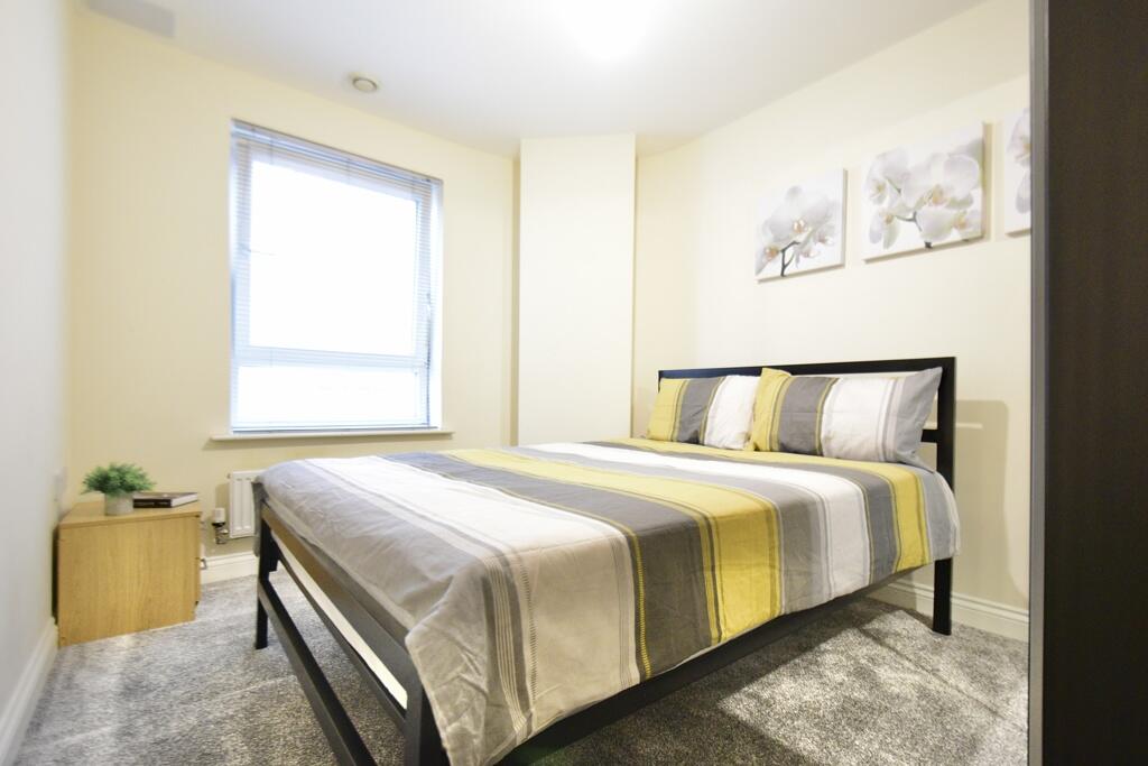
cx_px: 574
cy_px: 383
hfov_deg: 100.4
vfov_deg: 77.3
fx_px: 478
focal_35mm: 15
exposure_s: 1/20
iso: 1600
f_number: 3.5
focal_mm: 10
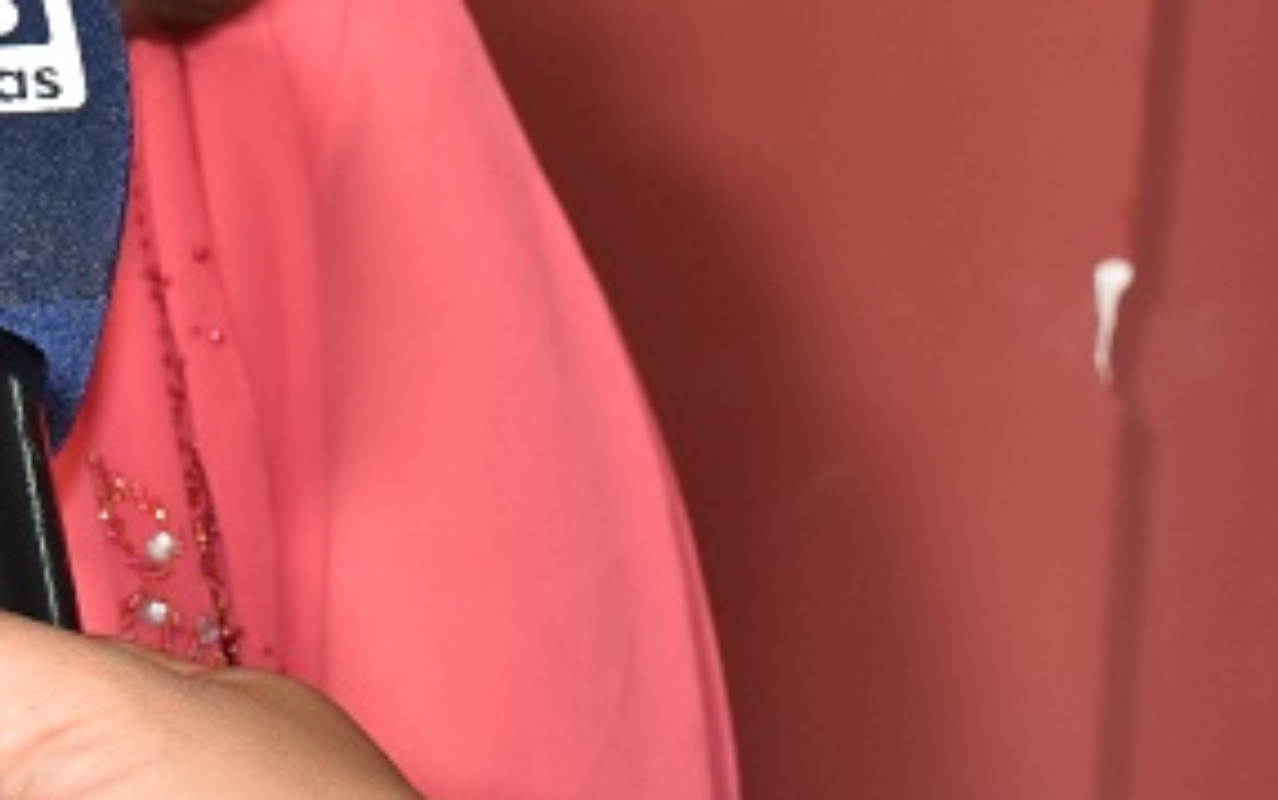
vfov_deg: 11.1
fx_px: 4022
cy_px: -244
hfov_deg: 17.5
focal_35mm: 115
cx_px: -58
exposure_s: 1/100
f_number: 5.6
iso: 1250
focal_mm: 27
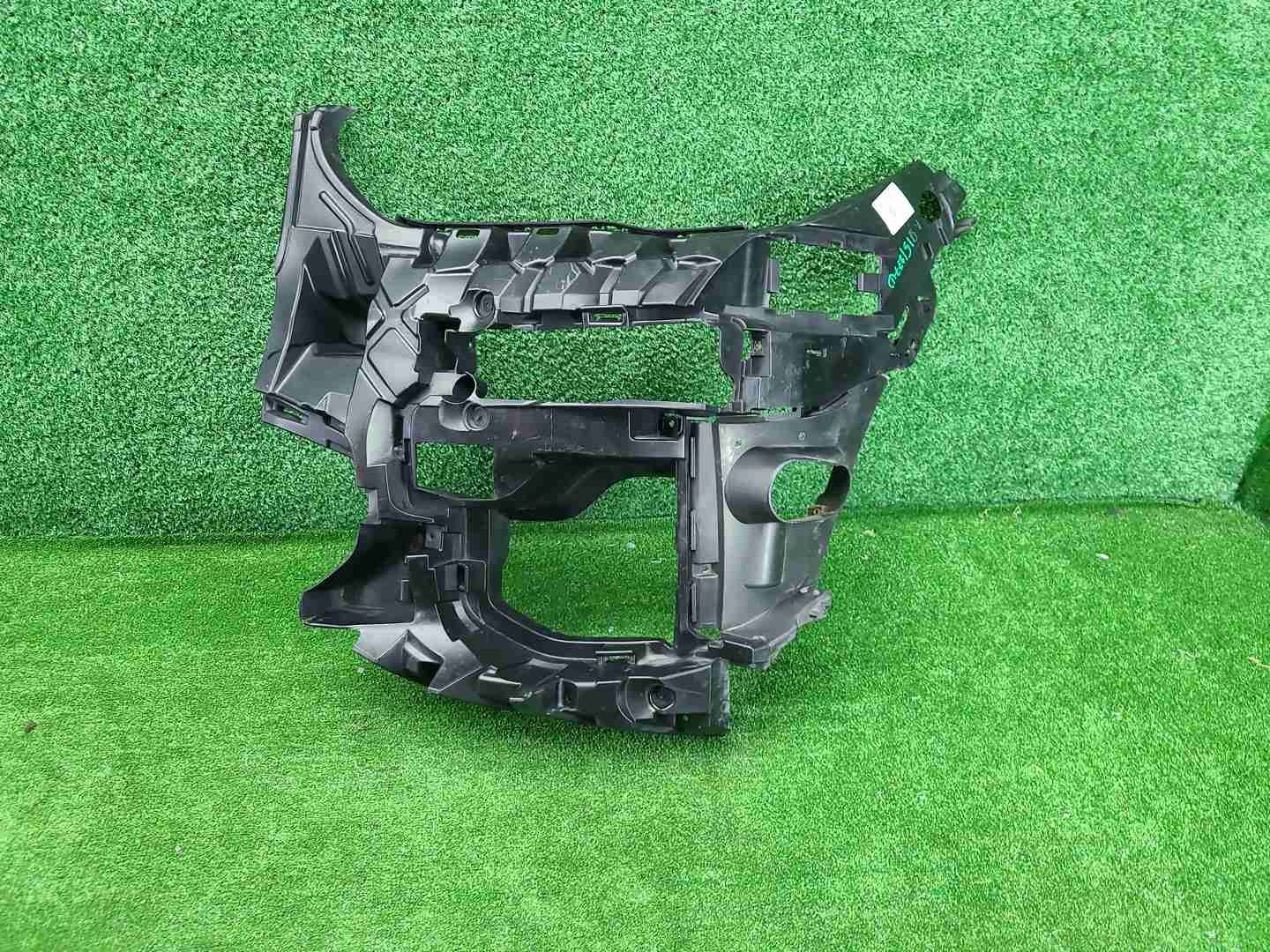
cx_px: 635
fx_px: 954
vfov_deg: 53.1
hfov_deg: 67.3
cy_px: 476
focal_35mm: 26
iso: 332
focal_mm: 5.4
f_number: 1.8
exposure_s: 1/50
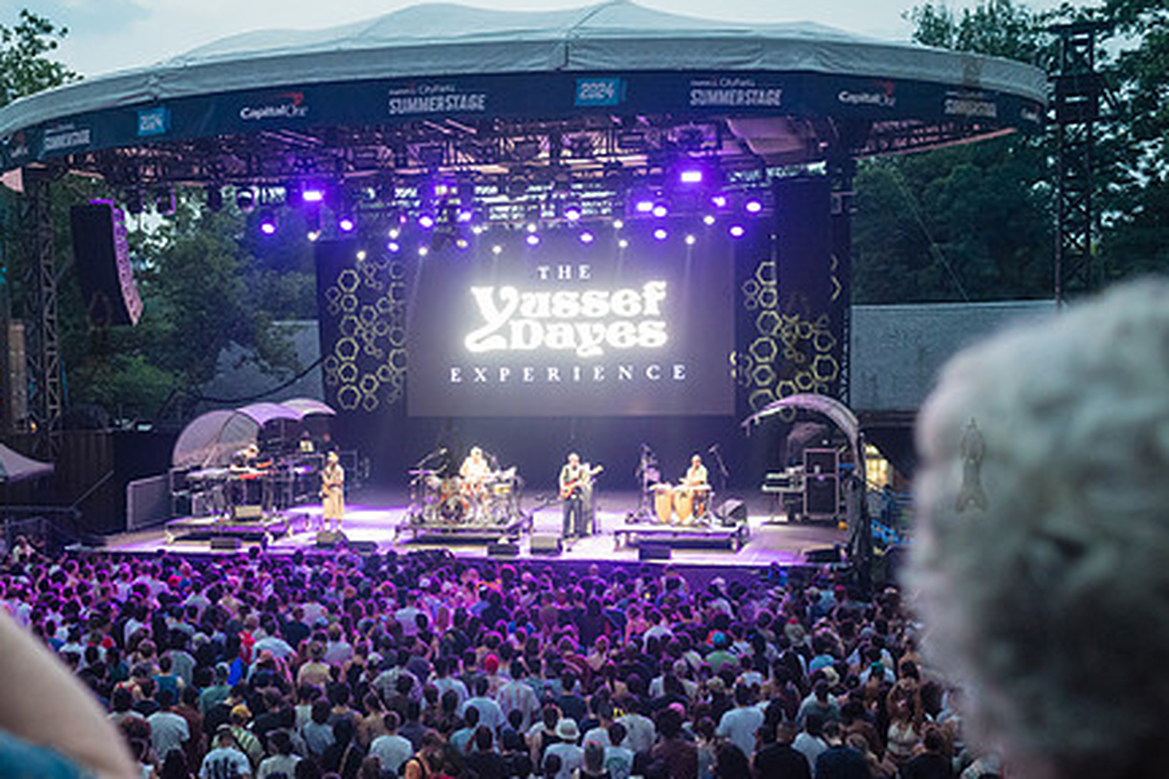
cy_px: 464
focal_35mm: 47
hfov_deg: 41.6
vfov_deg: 28.6
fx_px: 1526
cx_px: 446
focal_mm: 35
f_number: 3.5
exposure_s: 1/200
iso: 4000
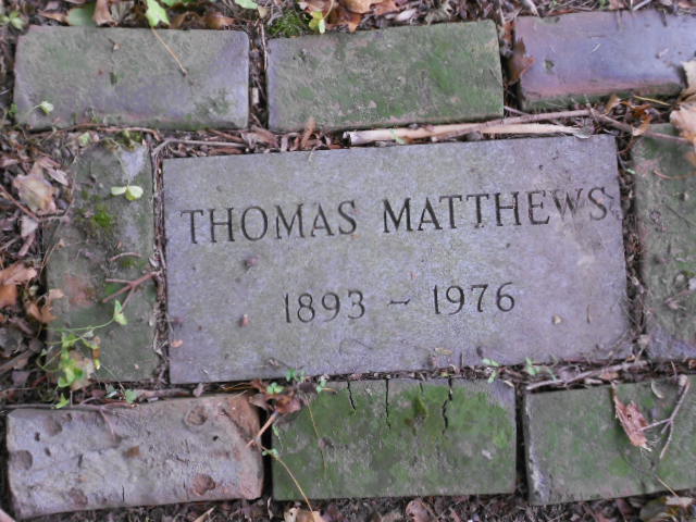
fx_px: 1126
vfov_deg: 26.1
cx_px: 348
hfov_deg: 34.3
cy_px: 261
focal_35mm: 56
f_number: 4.9
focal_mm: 10
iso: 160
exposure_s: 1/30
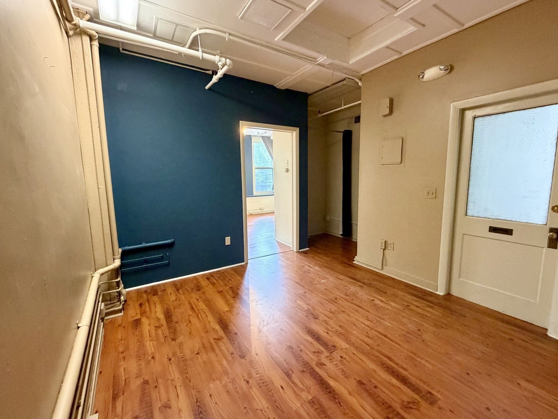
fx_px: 242
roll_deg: +1.5
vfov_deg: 81.8
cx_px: 288
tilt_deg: -7.0
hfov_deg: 98.1
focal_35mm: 15
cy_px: 205
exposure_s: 1/60
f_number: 2.2
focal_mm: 2.22
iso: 500
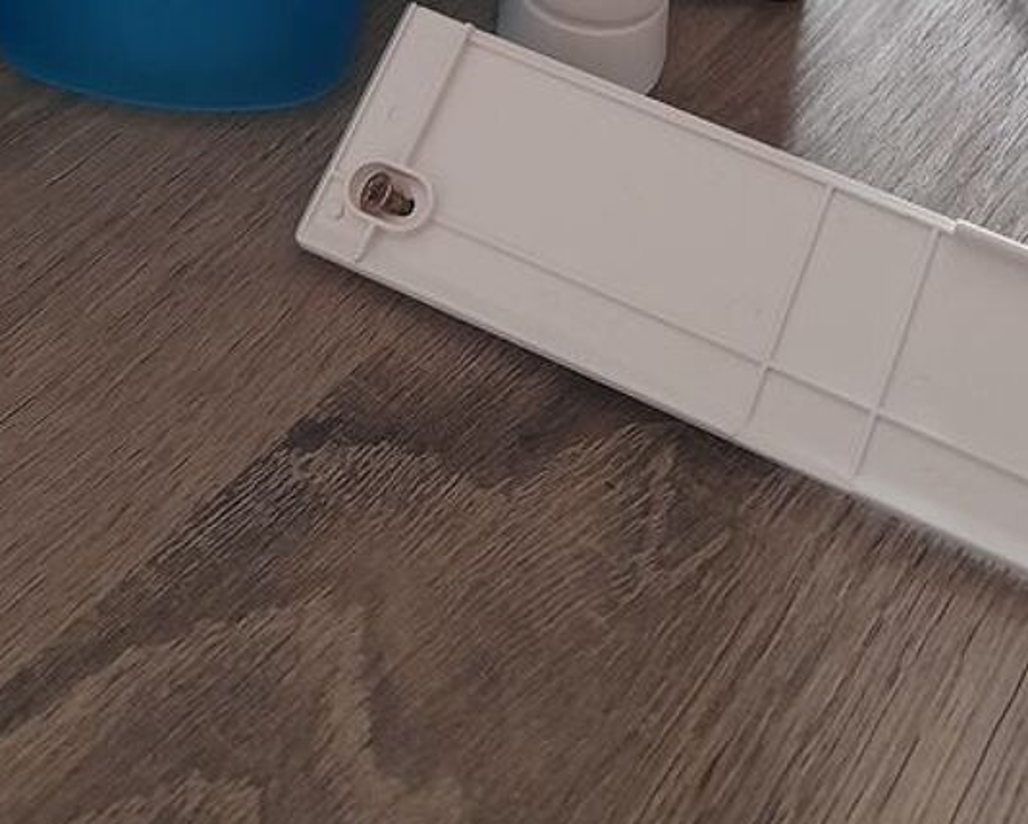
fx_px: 1857
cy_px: -381
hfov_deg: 30.9
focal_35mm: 61
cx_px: 517
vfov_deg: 21.4
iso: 400
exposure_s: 1/25
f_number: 2
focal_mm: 4.6
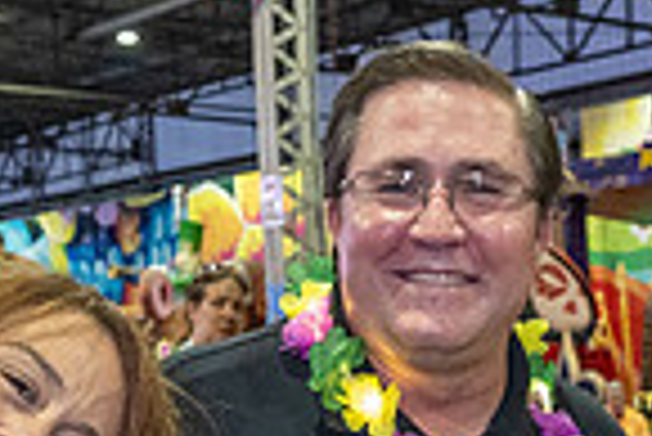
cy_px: 681
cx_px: 567
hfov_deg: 21.3
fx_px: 1704
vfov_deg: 13.6
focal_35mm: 94
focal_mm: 23.5
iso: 5000
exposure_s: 1/125
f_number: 4
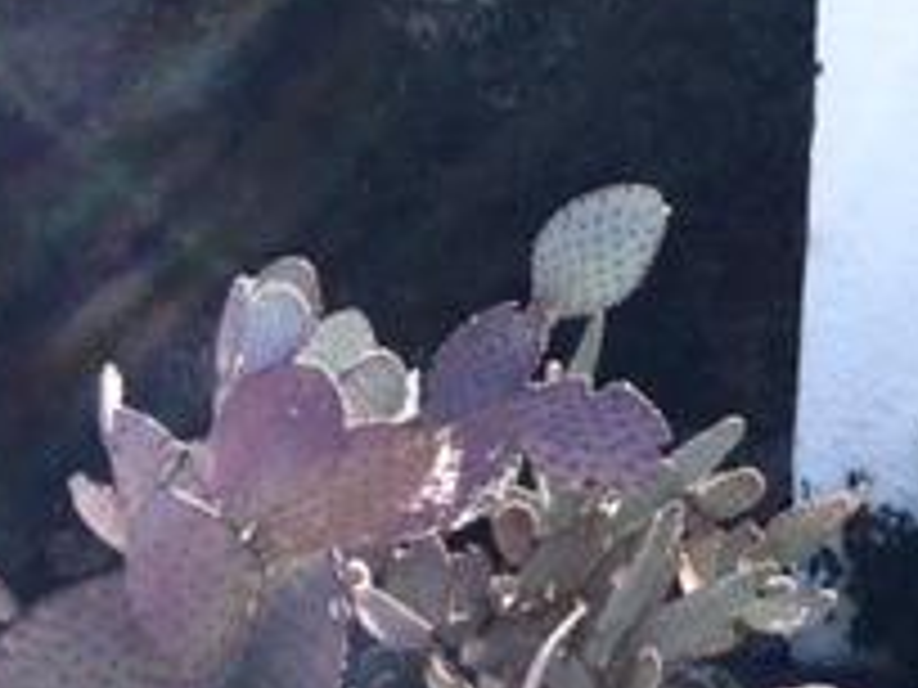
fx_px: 2413
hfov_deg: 18.9
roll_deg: +0.2
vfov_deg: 16.2
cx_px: 1377
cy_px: 301
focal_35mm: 91
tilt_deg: -6.1
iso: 32
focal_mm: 4.15
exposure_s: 1/1522
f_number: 2.2
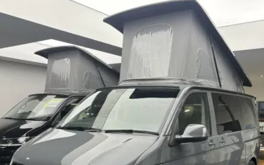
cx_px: 135
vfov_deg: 30.3
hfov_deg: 48.2
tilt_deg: -5.8
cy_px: 138
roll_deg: -1.5
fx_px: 295
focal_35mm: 41
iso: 80
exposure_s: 1/100
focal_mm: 5.96
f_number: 1.6
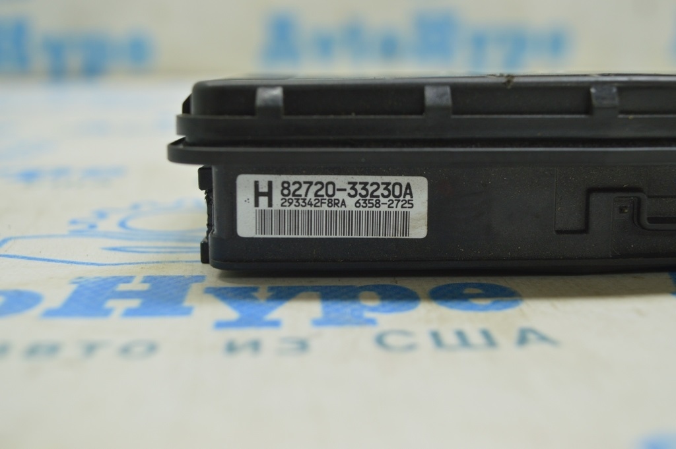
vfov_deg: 28.0
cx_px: 338
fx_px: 901
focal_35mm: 48
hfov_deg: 41.1
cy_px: 224
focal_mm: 32
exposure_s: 1/20
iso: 400
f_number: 5.6
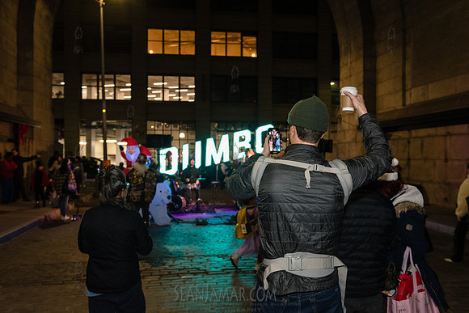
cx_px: 234
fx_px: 431
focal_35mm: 33
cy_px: 156
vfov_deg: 39.9
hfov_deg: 57.1
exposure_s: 1/200
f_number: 3.5
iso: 4000
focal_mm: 32
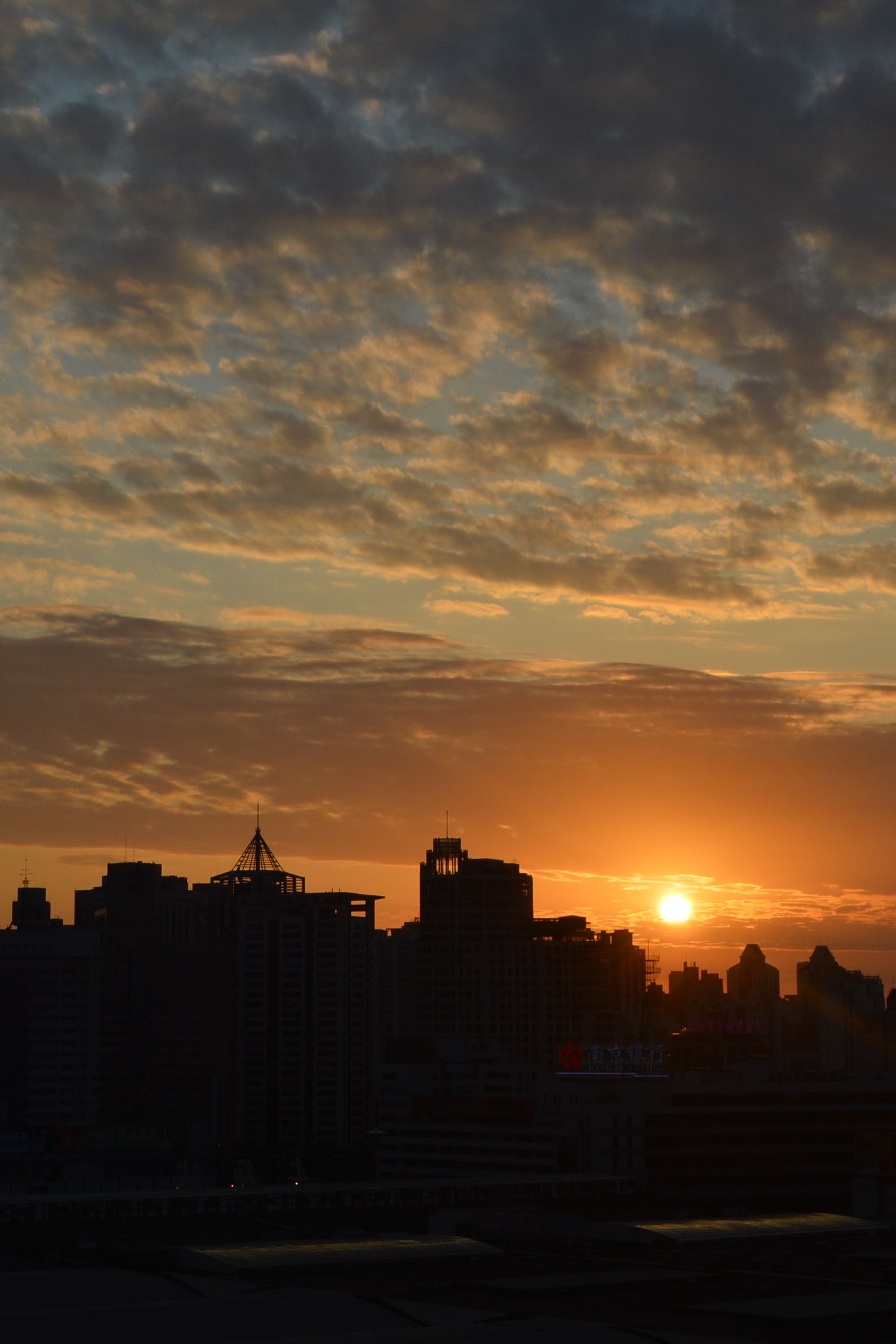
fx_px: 2539
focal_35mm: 68
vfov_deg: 29.6
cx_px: 384
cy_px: 533
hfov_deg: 20.0
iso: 100
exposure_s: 1/400
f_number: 10
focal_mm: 24
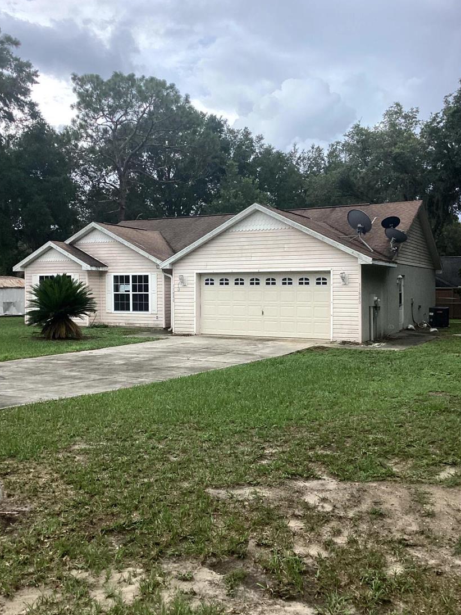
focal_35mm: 34
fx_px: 603
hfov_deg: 41.8
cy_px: 296
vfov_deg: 53.9
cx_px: 217
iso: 25
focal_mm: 3.3
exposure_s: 1/840
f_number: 2.4
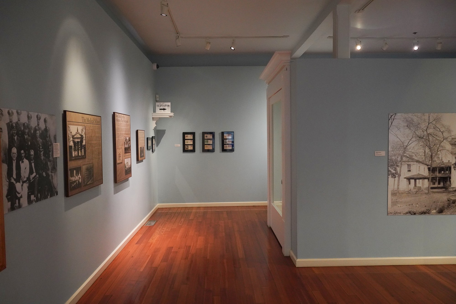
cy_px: 152
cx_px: 228
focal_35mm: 28
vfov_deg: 46.4
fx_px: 355
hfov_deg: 65.5
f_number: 5.6
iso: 6400
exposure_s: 1/100
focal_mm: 28
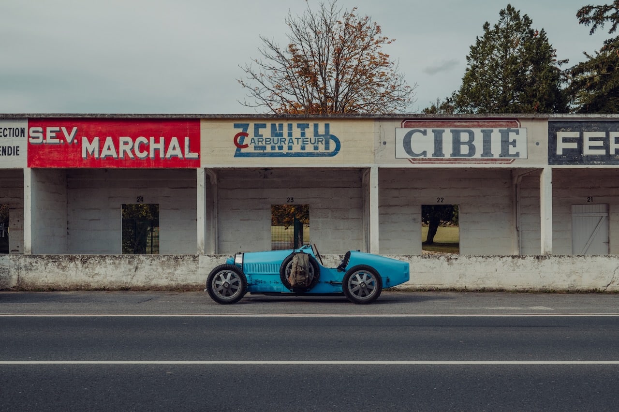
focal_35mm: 36
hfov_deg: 53.2
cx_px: 310
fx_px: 619
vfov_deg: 36.8
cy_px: 206
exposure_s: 1/320
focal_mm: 36
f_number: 6.3
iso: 200
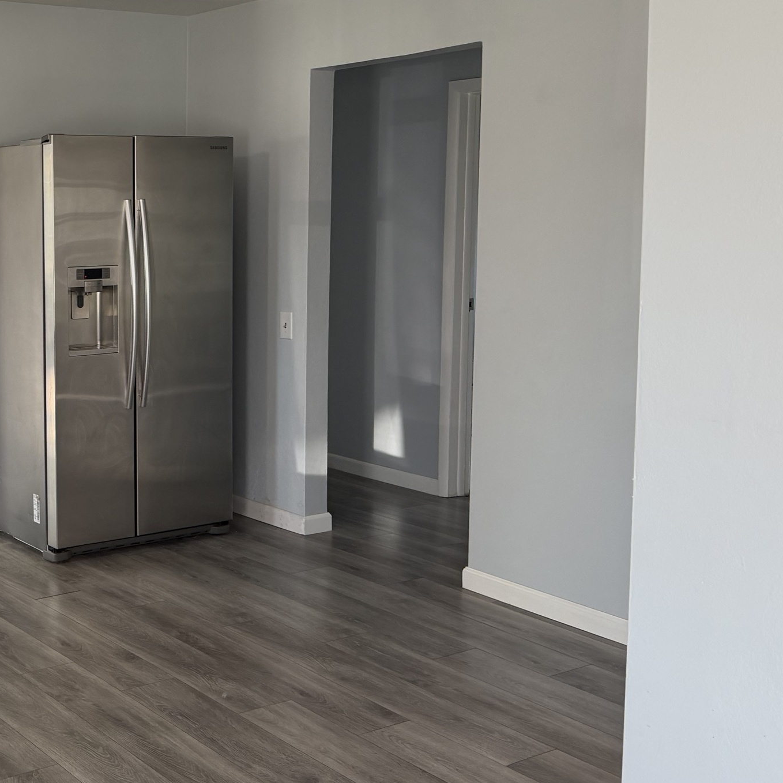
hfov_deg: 33.1
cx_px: 44
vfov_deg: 35.3
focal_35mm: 48
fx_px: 1228
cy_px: 351
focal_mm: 6.76
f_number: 1.78
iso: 160
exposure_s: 1/120
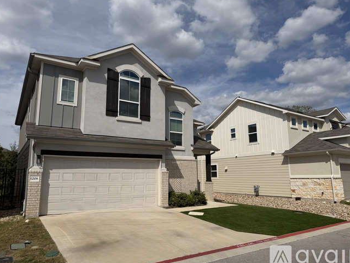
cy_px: 130
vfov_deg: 54.9
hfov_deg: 69.4
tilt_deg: +9.9
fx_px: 253
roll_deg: +1.0
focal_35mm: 25
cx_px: 176
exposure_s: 1/11905
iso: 80
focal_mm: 6.76
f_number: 1.78
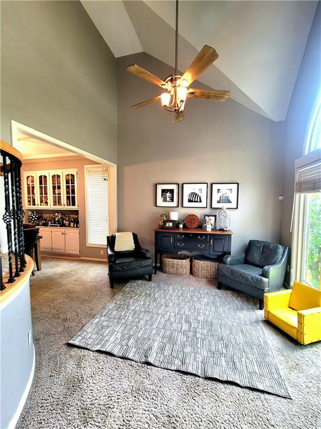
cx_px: 160
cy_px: 214
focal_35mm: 13
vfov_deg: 106.2
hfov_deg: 89.9
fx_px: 161
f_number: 2.2
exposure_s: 1/60.2
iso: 200
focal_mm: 2.2
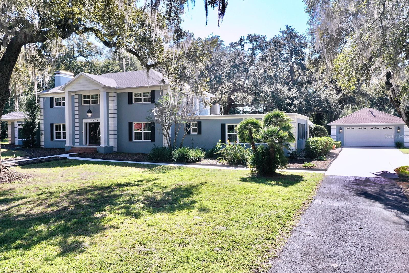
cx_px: 204
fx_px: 318
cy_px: 136
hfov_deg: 65.5
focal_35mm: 28
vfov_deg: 46.4
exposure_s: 1/80
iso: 100
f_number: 9
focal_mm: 10.26
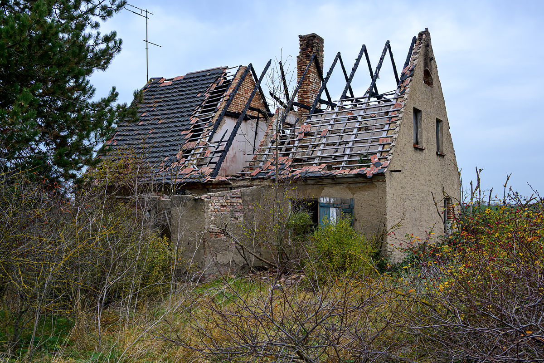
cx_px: 272
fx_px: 499
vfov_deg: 40.0
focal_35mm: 33
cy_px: 182
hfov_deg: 57.2
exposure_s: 1/90
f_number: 8
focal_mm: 22
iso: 250
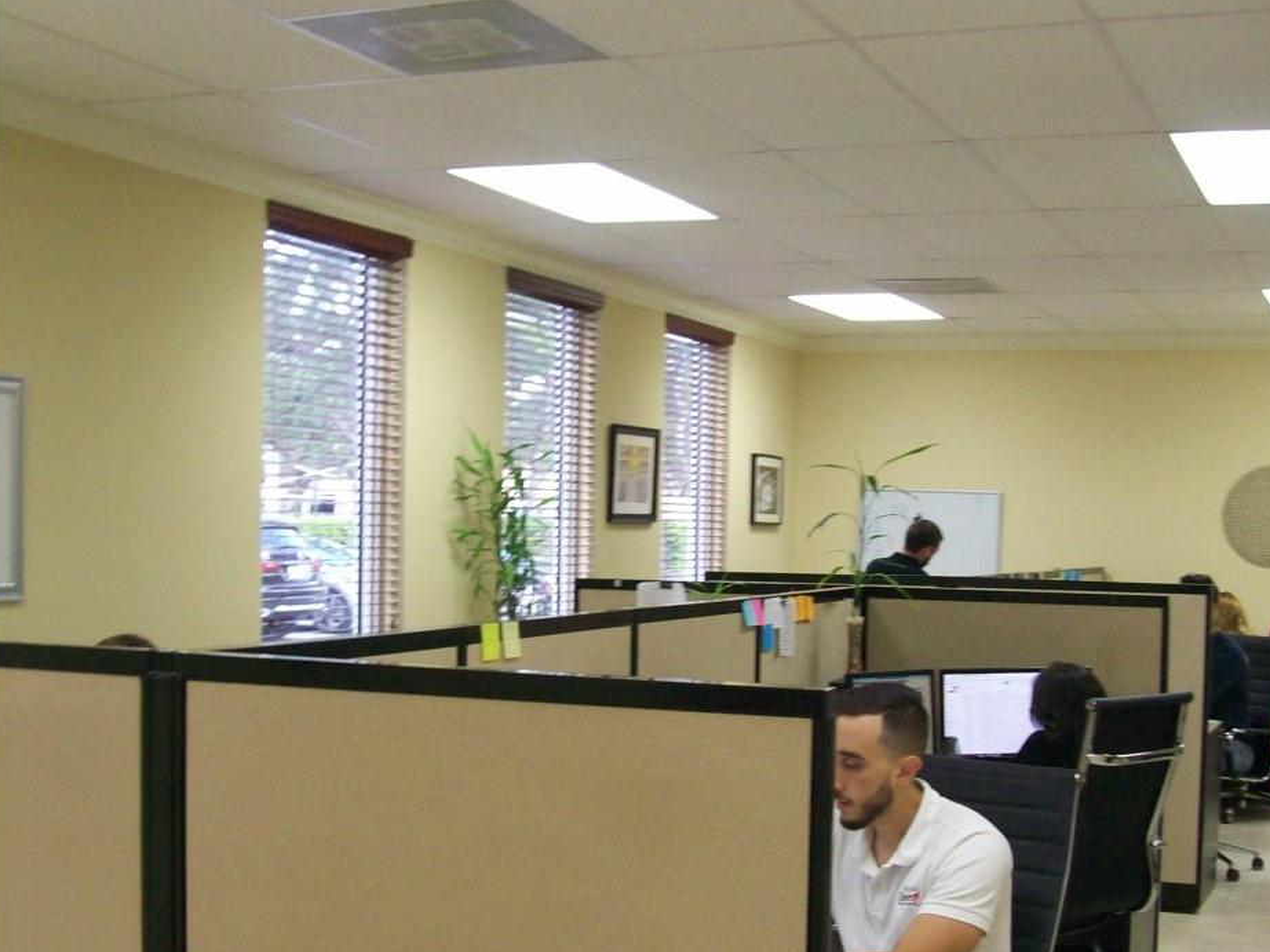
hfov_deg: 38.2
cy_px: 581
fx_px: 1834
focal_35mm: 50
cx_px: 689
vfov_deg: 29.0
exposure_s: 1/64
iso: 200
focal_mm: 6
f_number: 2.7
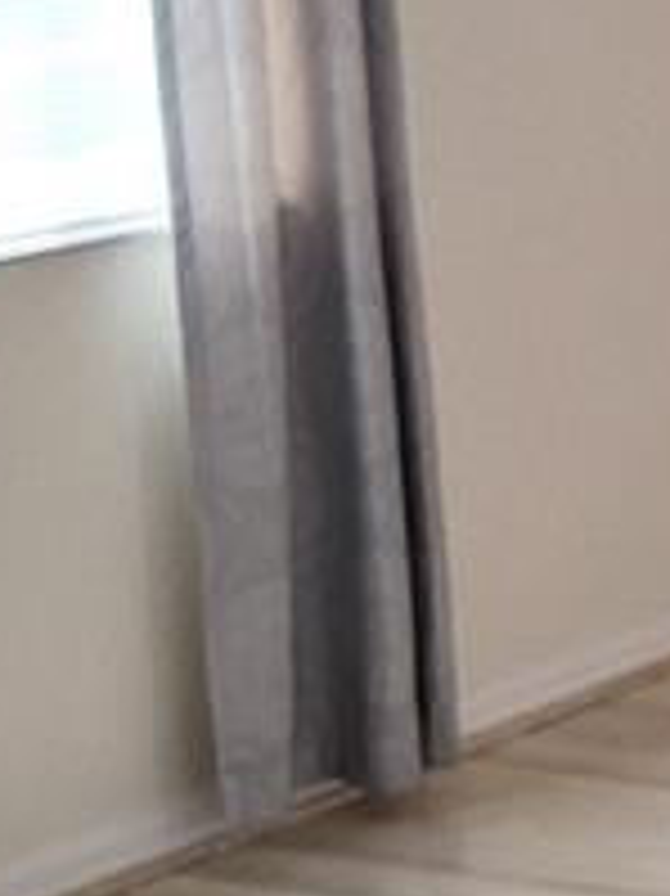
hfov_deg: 9.5
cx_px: 1601
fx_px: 3591
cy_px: 378
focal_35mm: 139
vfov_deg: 14.2
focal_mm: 5.54
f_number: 1.8
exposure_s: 1/60
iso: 40
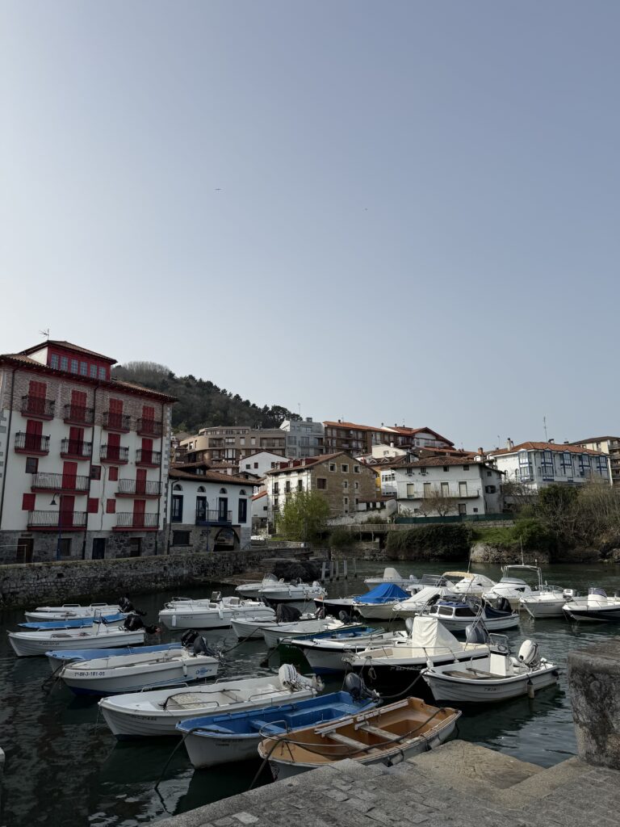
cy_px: 414
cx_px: 310
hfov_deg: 56.8
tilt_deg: +11.0
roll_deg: +0.6
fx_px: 573
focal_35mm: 24
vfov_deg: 71.6
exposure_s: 1/6173
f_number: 1.78
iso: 80
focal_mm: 6.76
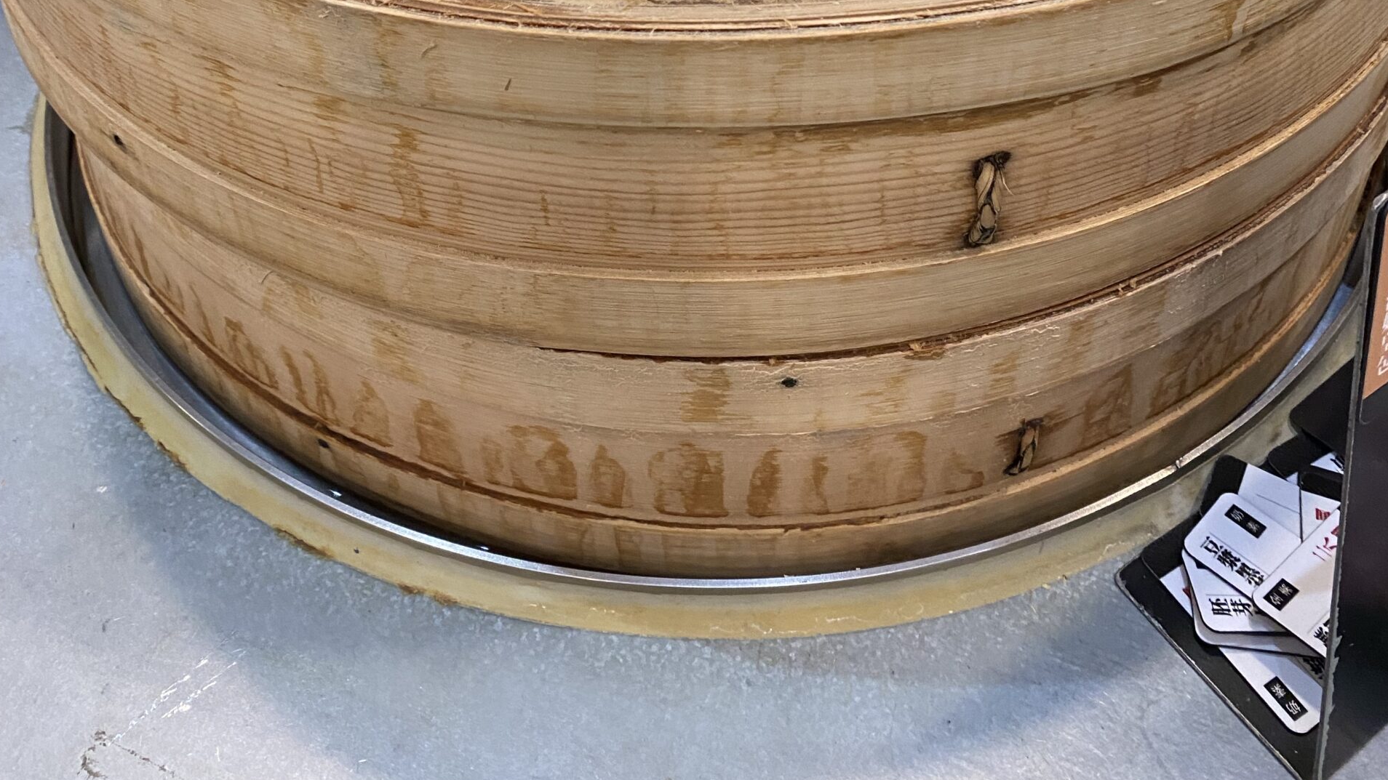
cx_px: 693
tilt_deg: -33.0
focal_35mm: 38
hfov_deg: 52.8
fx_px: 1398
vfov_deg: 27.6
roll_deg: +1.4
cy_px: -142
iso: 160
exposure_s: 1/60
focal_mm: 4.25
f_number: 1.8
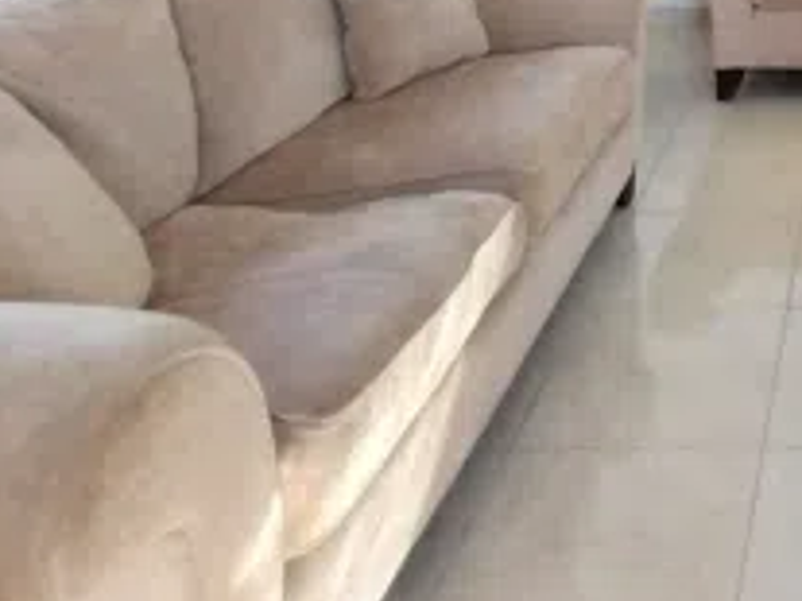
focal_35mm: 44
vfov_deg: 24.8
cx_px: 918
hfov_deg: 35.5
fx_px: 1019
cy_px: -312
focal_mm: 1.3
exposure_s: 1/60
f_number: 2.2
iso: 200
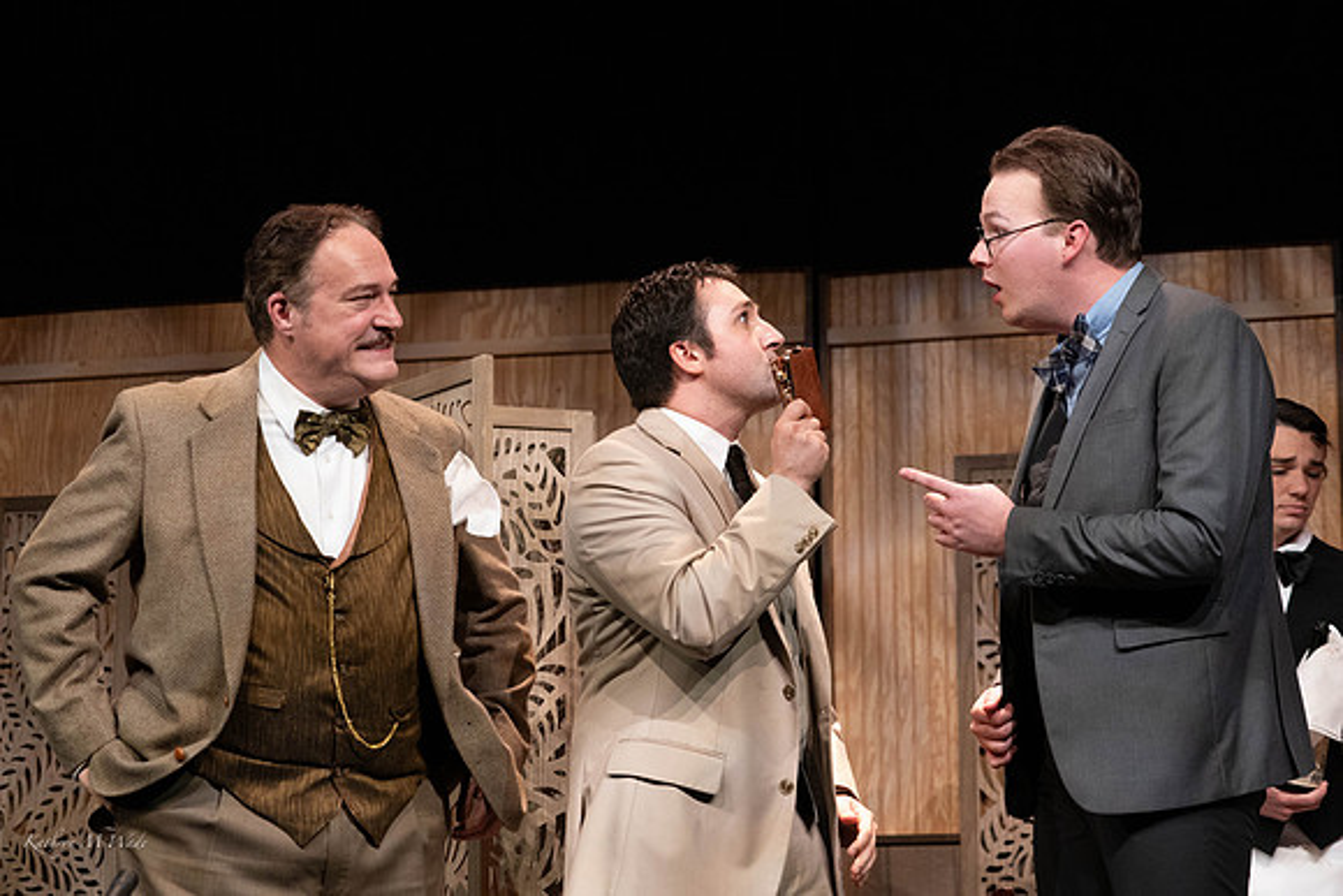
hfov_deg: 23.9
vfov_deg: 16.1
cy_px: 448
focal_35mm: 85
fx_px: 3172
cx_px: 672
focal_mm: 85
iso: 4000
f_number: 5.6
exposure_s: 1/320
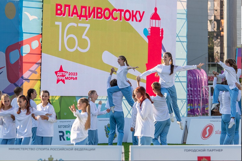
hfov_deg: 37.9
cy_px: 80
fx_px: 353
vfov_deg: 25.7
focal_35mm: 52
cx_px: 121
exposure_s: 1/250
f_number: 5.6
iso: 100
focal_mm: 35
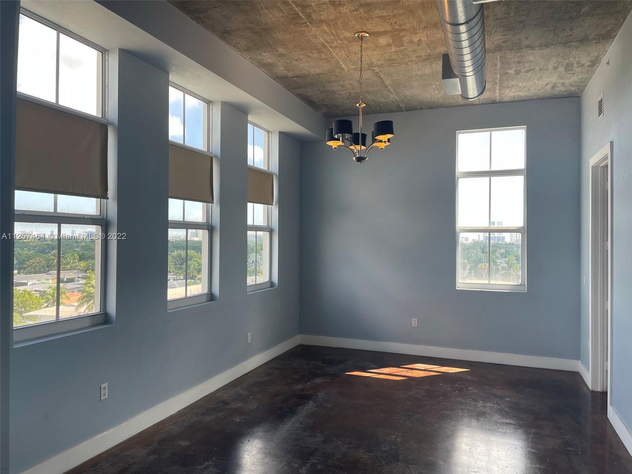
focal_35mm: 26
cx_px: 316
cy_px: 237
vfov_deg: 53.1
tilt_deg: +1.6
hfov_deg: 67.3
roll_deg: -0.4
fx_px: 475
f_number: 1.6
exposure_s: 1/186
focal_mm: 4.2
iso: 32
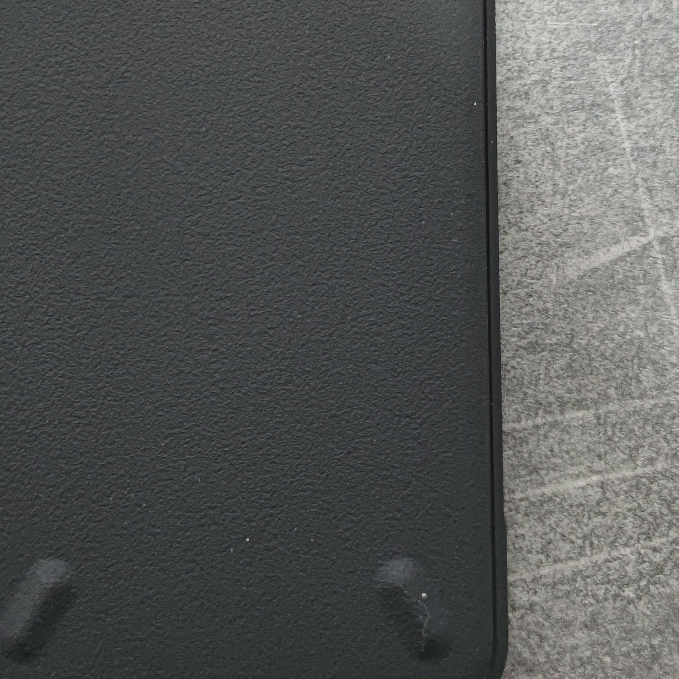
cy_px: 106
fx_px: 1687
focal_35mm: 76
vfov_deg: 22.4
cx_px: 223
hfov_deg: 22.7
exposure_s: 1/50
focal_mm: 6.72
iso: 1054
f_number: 1.69
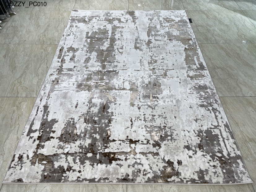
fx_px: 192
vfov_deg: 53.1
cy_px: 96
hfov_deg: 67.3
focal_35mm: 26
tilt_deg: -49.3
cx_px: 128
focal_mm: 4.2
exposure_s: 1/139
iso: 32
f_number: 1.6
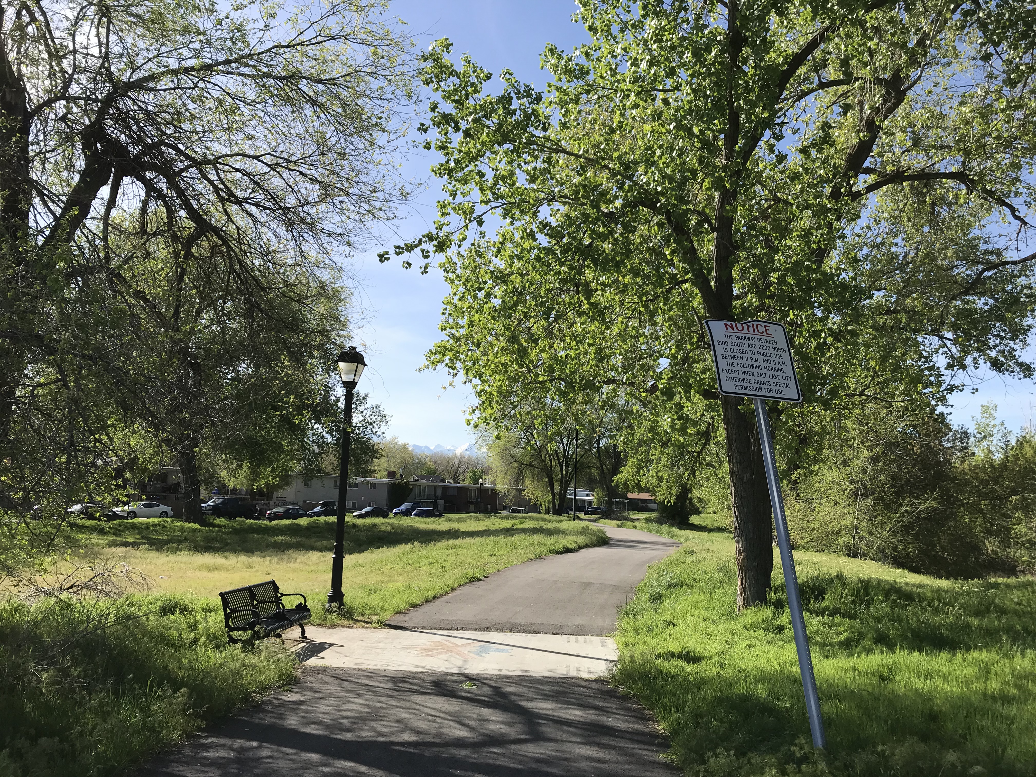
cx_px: 518
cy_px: 388
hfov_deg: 63.4
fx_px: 838
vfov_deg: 49.7
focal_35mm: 28
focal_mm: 3.99
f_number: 1.8
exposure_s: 1/1842
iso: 20
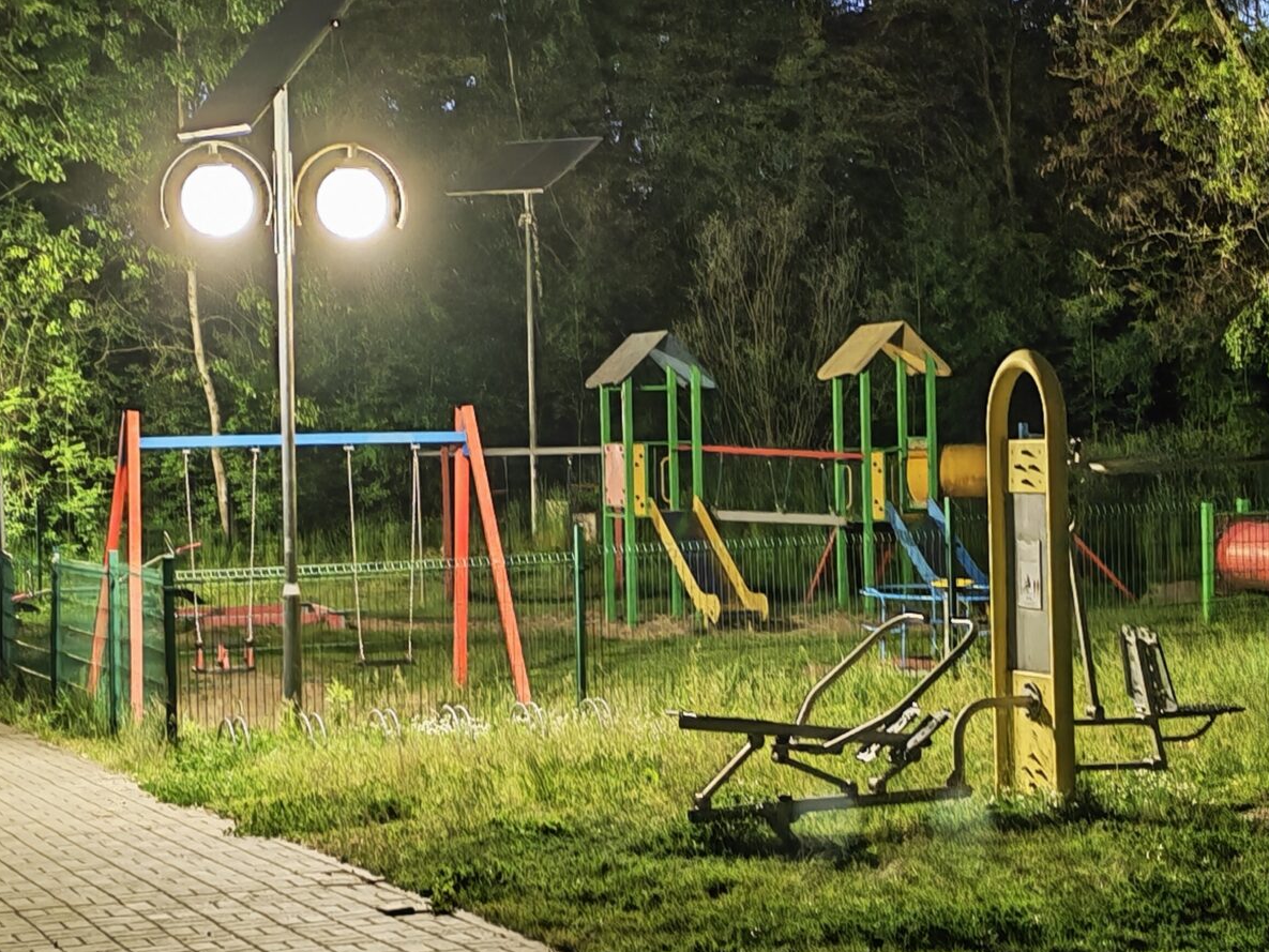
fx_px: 2970
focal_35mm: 81
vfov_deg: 18.2
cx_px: 636
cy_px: 480
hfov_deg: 24.1
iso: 6400
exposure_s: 1/2.33
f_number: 1.9
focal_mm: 6.12
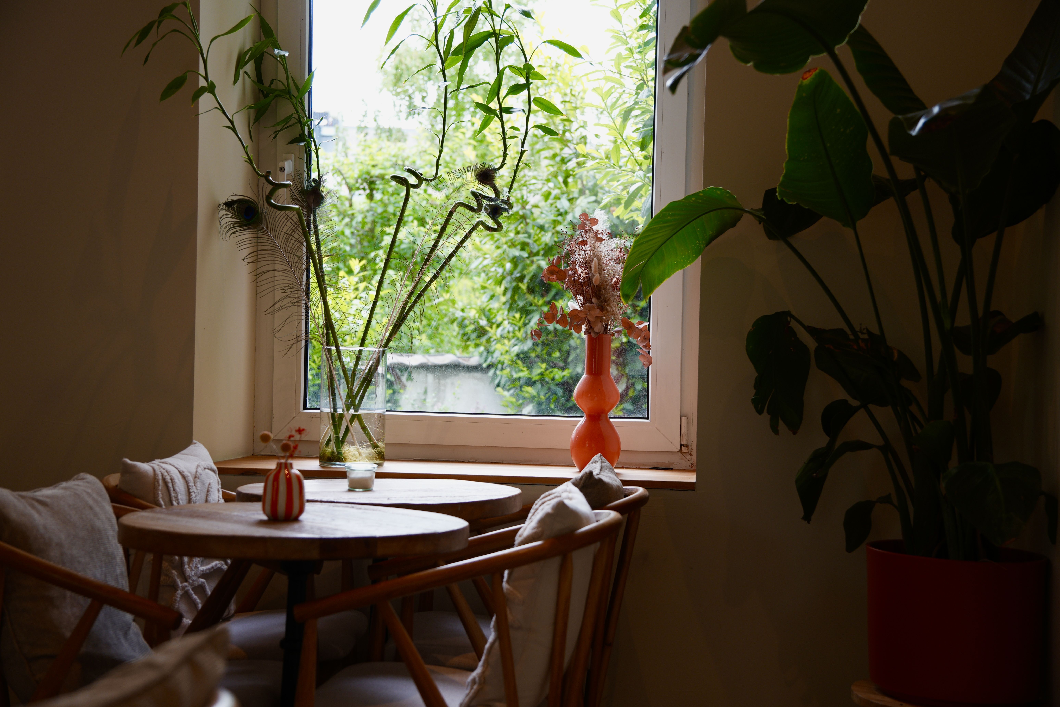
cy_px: 354
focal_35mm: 52
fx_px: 1546
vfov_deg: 25.8
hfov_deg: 37.9
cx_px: 530
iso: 100
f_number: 2.8
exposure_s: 1/60
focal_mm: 35
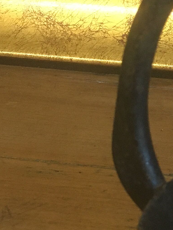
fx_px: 766
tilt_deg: -22.5
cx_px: 283
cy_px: 121
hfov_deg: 12.1
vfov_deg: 17.1
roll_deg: -2.8
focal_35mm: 115
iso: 200
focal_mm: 4.15
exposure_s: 1/33
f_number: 2.2
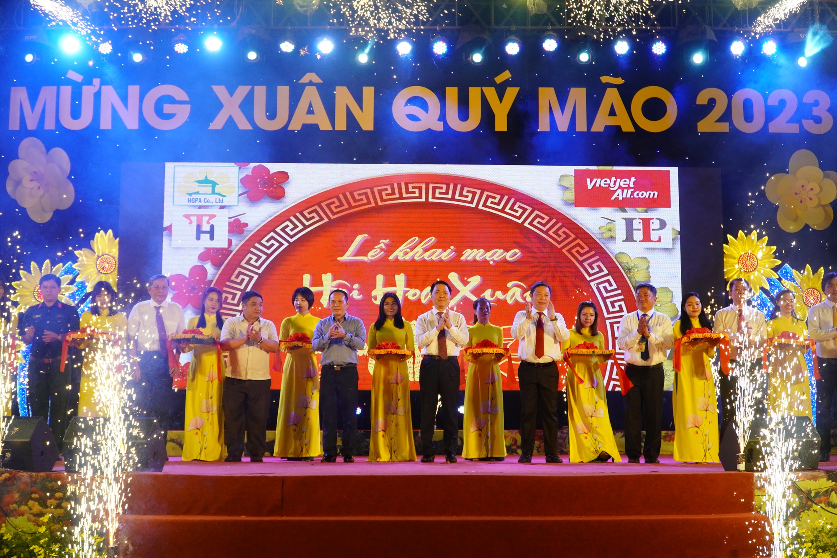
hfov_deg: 45.0
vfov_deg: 30.8
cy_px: 279
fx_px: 1011
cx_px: 418
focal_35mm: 44
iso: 1000
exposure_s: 1/200
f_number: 4
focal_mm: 29
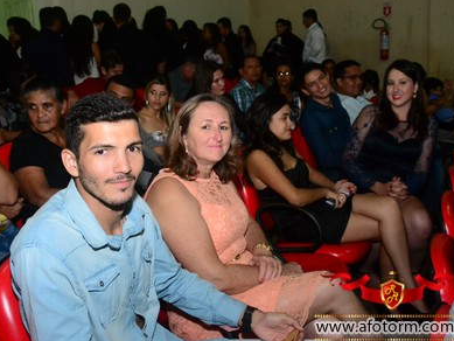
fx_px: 525
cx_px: 217
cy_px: 172
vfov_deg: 36.0
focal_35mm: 40
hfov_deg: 46.8
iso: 3200
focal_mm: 24
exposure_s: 1/80
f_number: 6.3
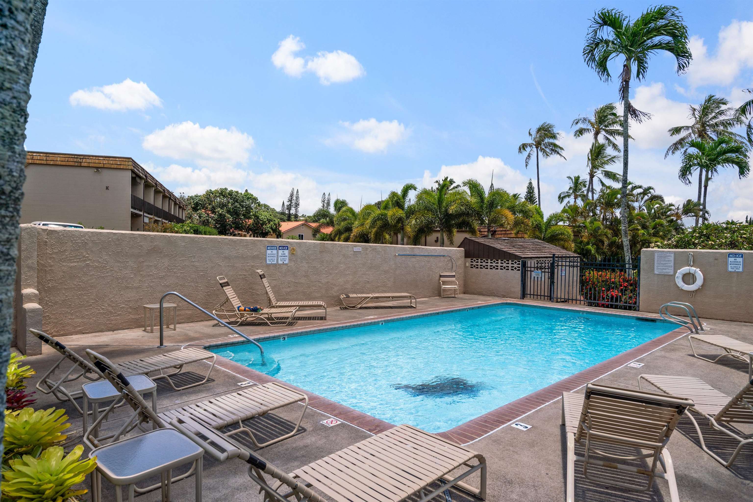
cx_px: 376
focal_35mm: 22
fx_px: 460
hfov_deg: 78.6
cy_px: 251
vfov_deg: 57.2
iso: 160
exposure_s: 1/800
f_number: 8
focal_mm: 22
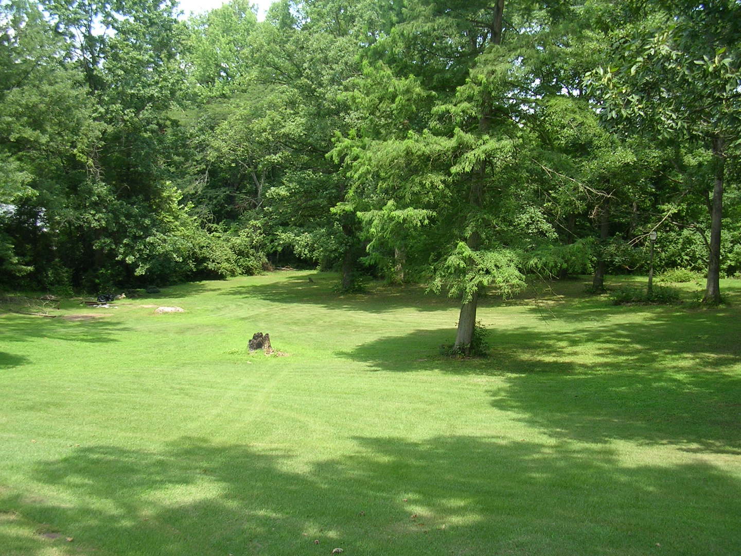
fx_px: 813
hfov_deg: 49.0
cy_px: 278
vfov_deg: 37.7
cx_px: 370
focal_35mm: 38
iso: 50
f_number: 2.8
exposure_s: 1/168
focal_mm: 5.8
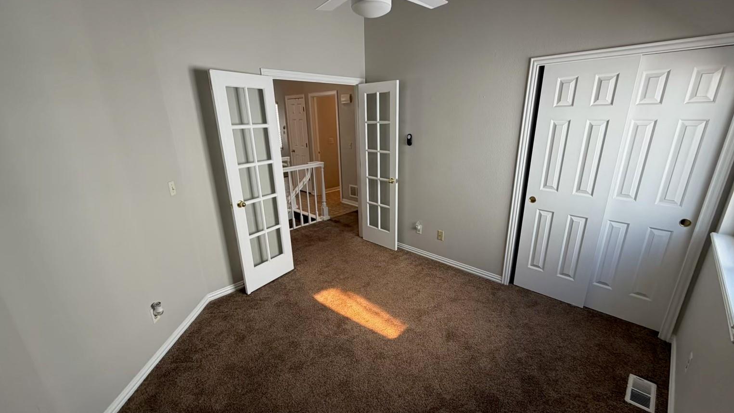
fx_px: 311
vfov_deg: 67.0
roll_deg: +1.6
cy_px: 219
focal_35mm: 16
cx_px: 377
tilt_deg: -16.9
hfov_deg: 99.3
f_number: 2.2
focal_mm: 2.22
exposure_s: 1/121
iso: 125
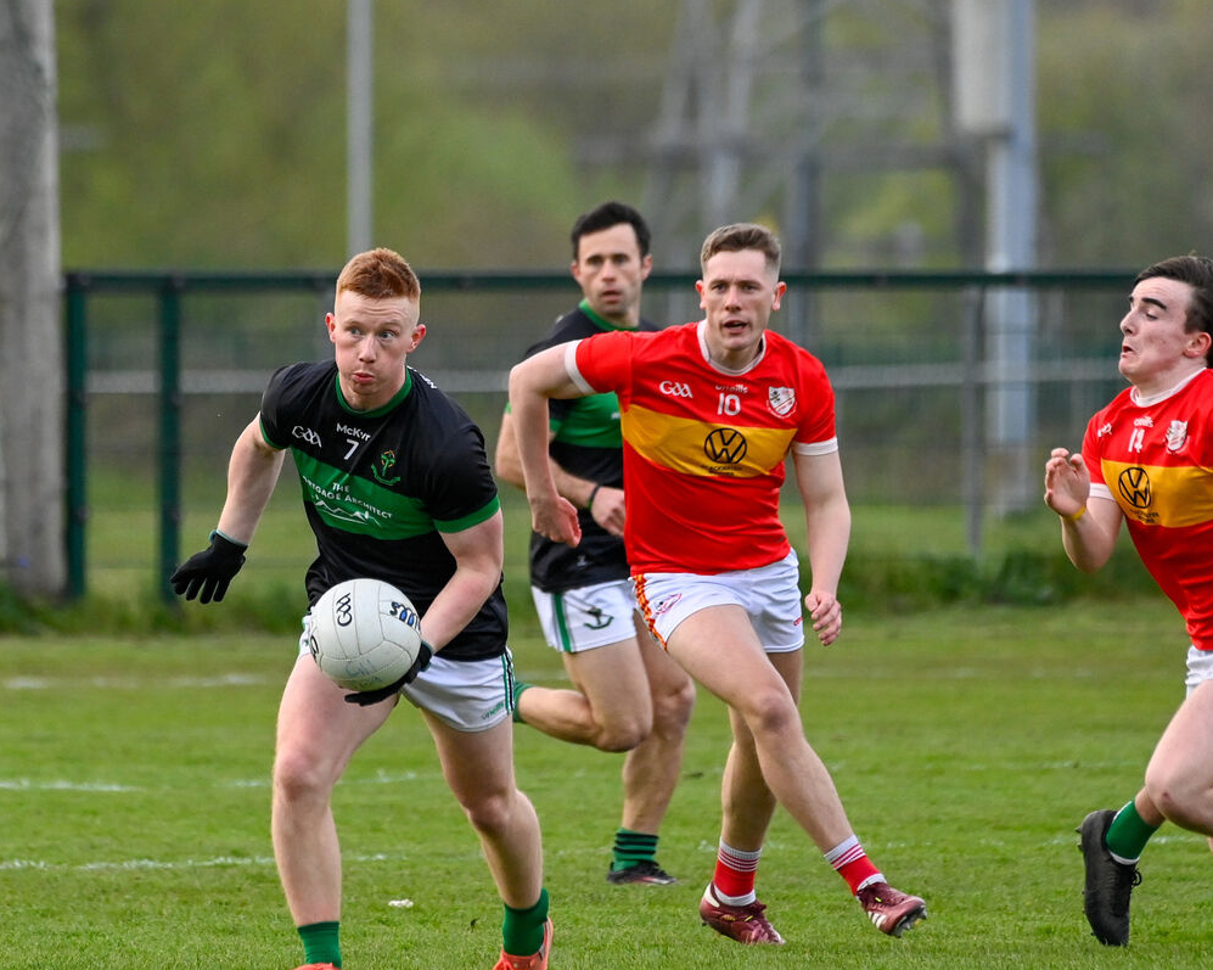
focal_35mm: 565
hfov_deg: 3.4
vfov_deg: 2.7
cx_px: 683
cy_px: 486
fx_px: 20278
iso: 3600
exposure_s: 1/2000
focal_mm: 500
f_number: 7.1
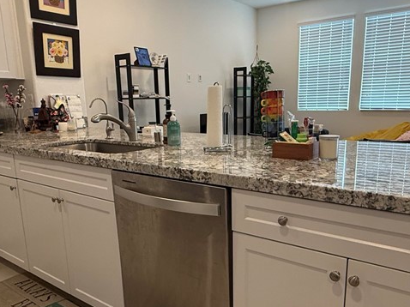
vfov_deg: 46.6
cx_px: 209
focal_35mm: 30
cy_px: 177
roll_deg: +1.4
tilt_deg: -11.7
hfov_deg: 60.0
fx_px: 355
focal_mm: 2.22
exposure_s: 1/120
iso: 320
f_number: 2.2
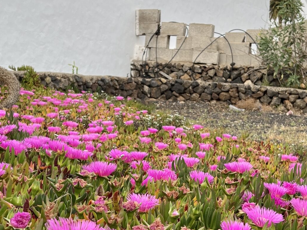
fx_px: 568
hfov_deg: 30.2
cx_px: 172
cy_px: 159
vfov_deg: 22.8
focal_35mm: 64
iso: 50
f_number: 1.5
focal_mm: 5.7
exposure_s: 1/450
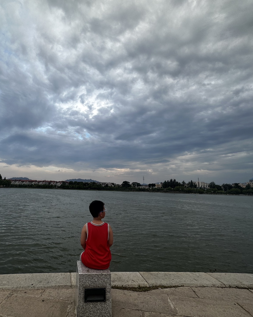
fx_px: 178
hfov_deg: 68.6
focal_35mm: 19
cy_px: 152
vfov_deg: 83.2
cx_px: 81
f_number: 2.2
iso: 40
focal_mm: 2.22
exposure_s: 1/316
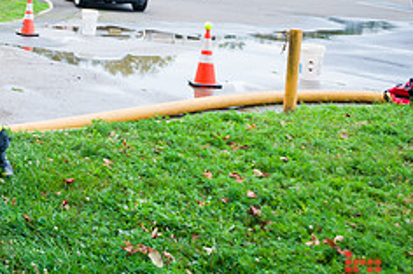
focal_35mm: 59
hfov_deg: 30.5
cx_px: -38
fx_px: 676
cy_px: 5
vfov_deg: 22.2
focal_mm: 24
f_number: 3.2
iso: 1000
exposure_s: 1/200
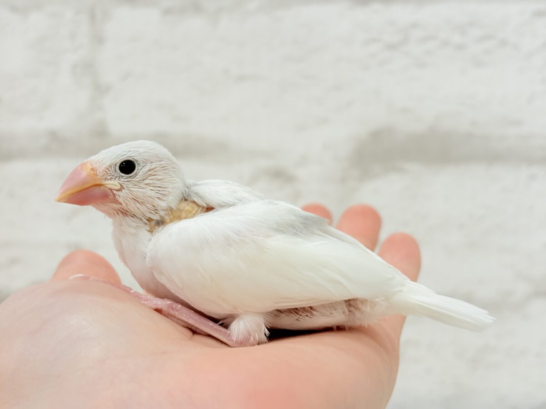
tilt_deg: -1.1
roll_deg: +0.4
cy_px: 204
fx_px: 820
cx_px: 273
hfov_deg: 36.8
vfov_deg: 28.0
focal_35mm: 52
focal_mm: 5.96
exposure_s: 1/50
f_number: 1.6
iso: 32
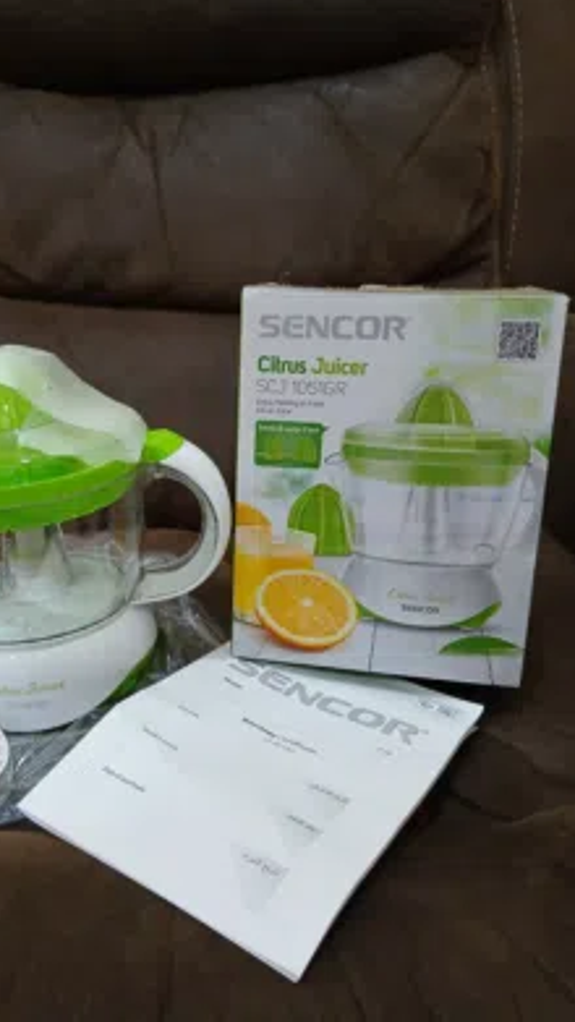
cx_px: 193
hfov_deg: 39.7
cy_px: 502
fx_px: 786
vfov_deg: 66.1
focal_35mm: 29
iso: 320
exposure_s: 1/25
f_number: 1.8
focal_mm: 3.98
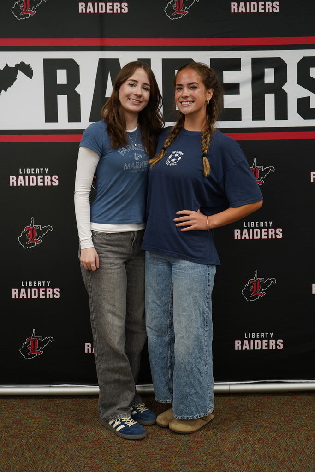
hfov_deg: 30.5
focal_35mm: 44
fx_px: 577
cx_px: 158
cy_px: 236
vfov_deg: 44.5
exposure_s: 1/40
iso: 400
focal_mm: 44
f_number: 4.5
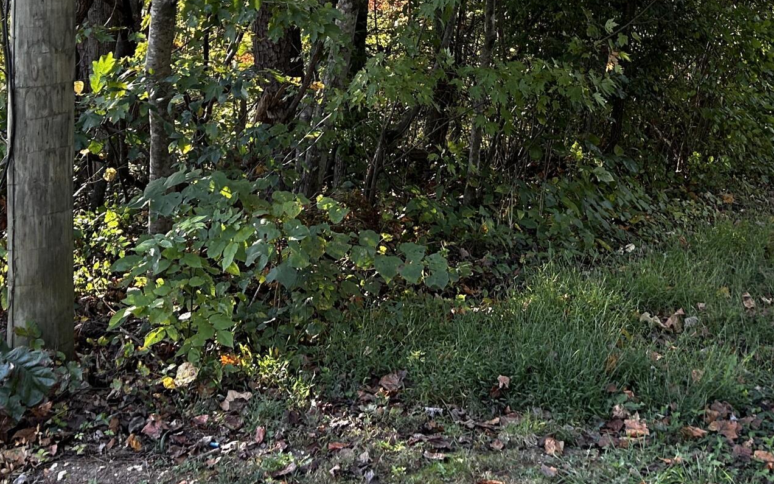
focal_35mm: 65
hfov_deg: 31.5
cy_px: -26
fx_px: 1371
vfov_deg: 19.3
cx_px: 402
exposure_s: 1/160
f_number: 1.5
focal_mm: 5.7
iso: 64
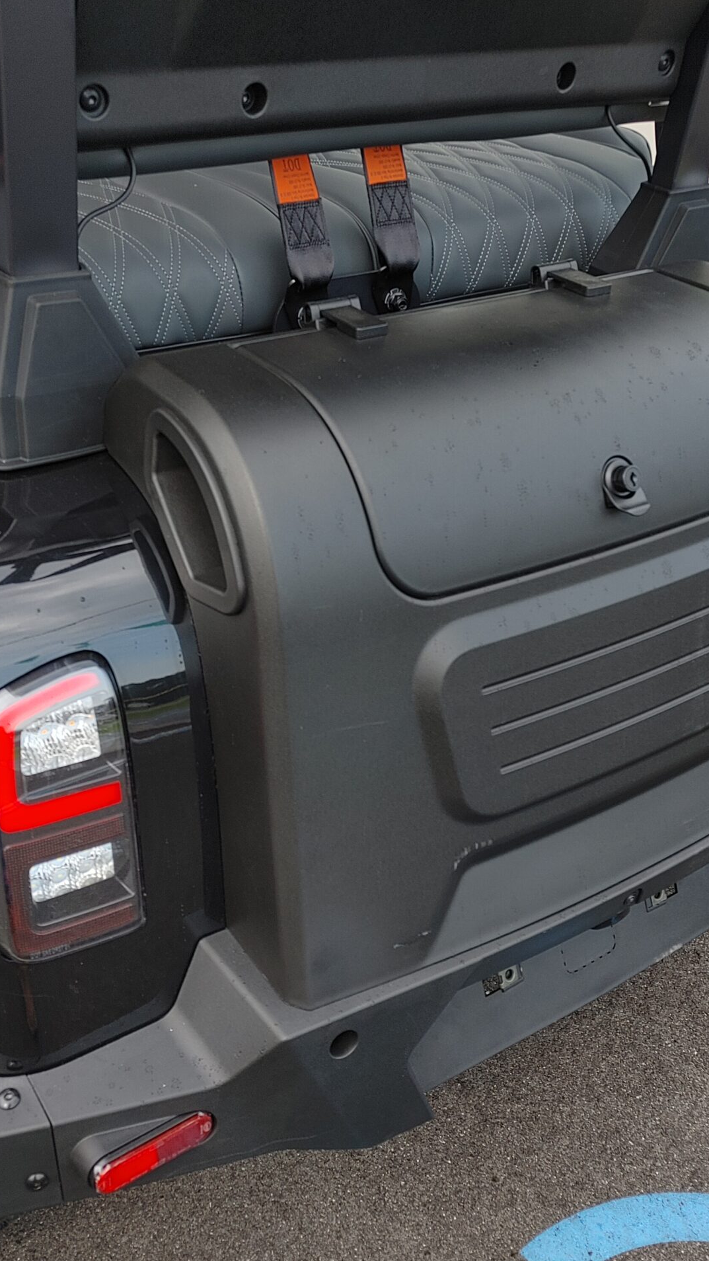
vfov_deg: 52.8
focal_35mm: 38
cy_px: 630
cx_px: 352
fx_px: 1270
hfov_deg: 31.2
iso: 50
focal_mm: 4.81
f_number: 1.8
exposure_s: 1/336
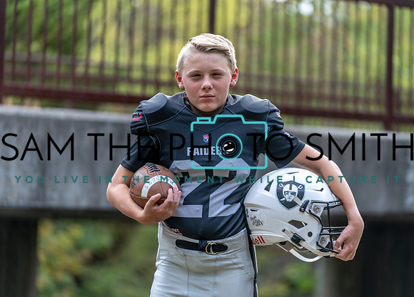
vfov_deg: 9.7
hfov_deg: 13.5
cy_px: 144
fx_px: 1750
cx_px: 230
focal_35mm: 148
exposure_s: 1/320
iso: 250
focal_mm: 137
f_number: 2.8
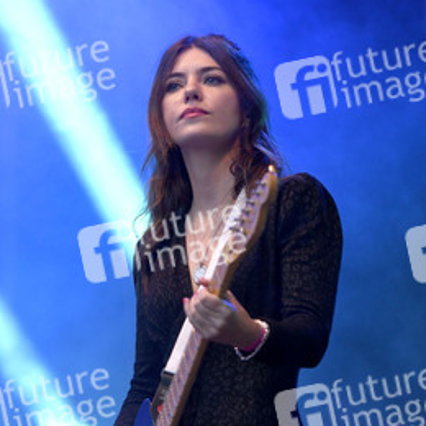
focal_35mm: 196
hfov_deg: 8.9
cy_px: 326
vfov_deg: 8.9
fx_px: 2729
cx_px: 210
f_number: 3.5
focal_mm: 150
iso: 1250
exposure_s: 1/160
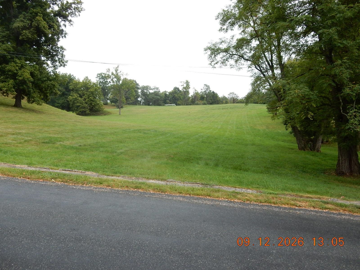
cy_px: 135
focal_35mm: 25
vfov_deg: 54.9
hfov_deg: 69.4
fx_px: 260
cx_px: 180
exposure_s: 1/400
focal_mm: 4.5
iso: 125
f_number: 3.7
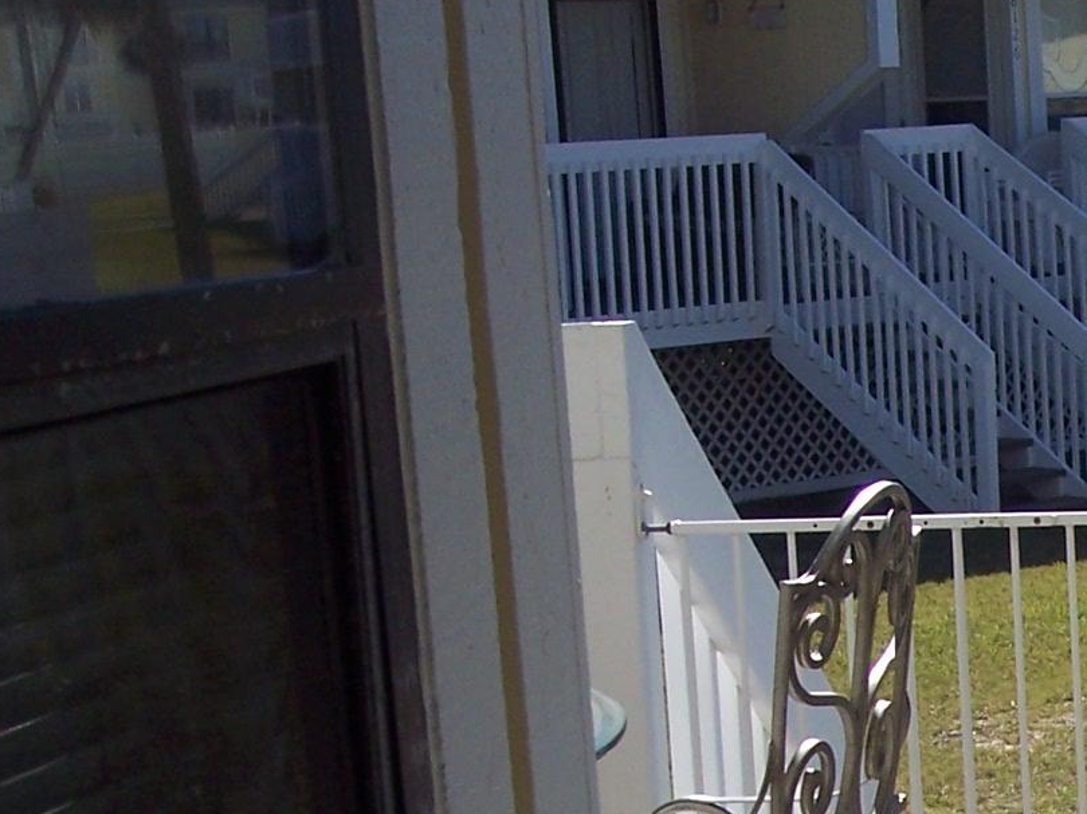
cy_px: 978
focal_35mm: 111
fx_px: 3485
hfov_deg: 16.9
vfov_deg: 13.0
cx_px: 1355
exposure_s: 1/750
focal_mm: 8
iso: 100
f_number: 4
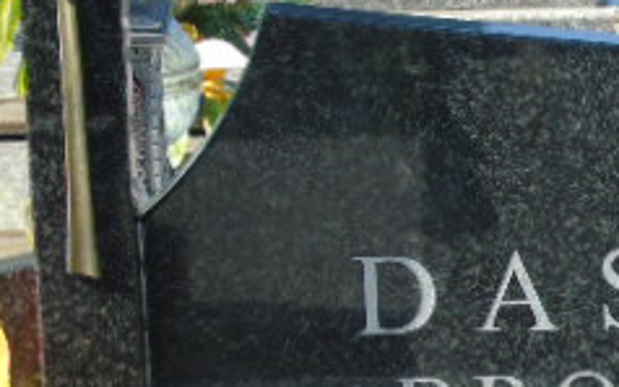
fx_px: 3949
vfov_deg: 5.6
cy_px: 504
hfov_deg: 8.8
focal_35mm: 234
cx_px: 819
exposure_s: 1/250
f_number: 4.1
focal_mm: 15
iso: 80
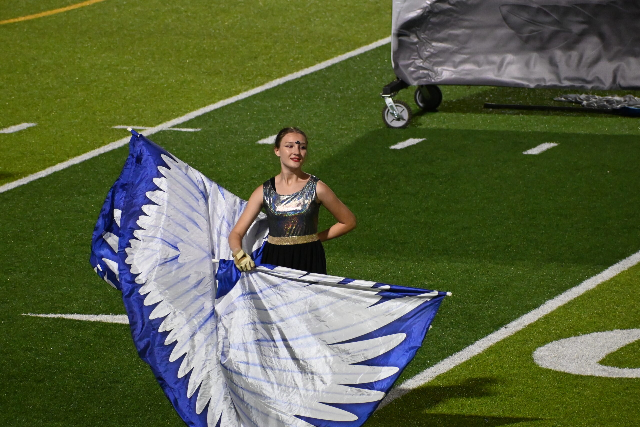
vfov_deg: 3.4
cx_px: 320
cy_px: 214
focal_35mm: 405
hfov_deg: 5.1
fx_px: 7200
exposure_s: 1/400
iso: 7200
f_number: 8
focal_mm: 270
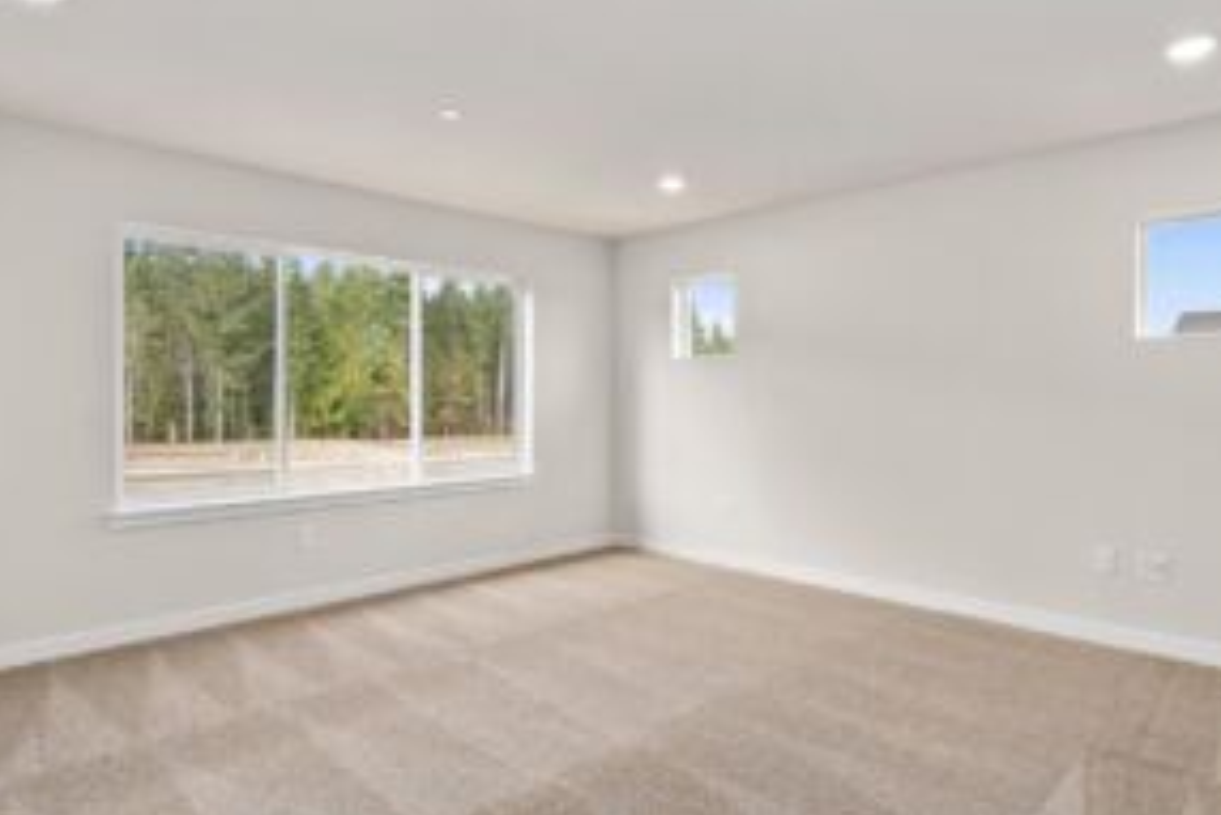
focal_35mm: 21
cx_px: 704
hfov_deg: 80.6
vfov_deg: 59.5
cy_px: 416
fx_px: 713
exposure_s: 1/25
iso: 1000
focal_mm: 15
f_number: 7.1
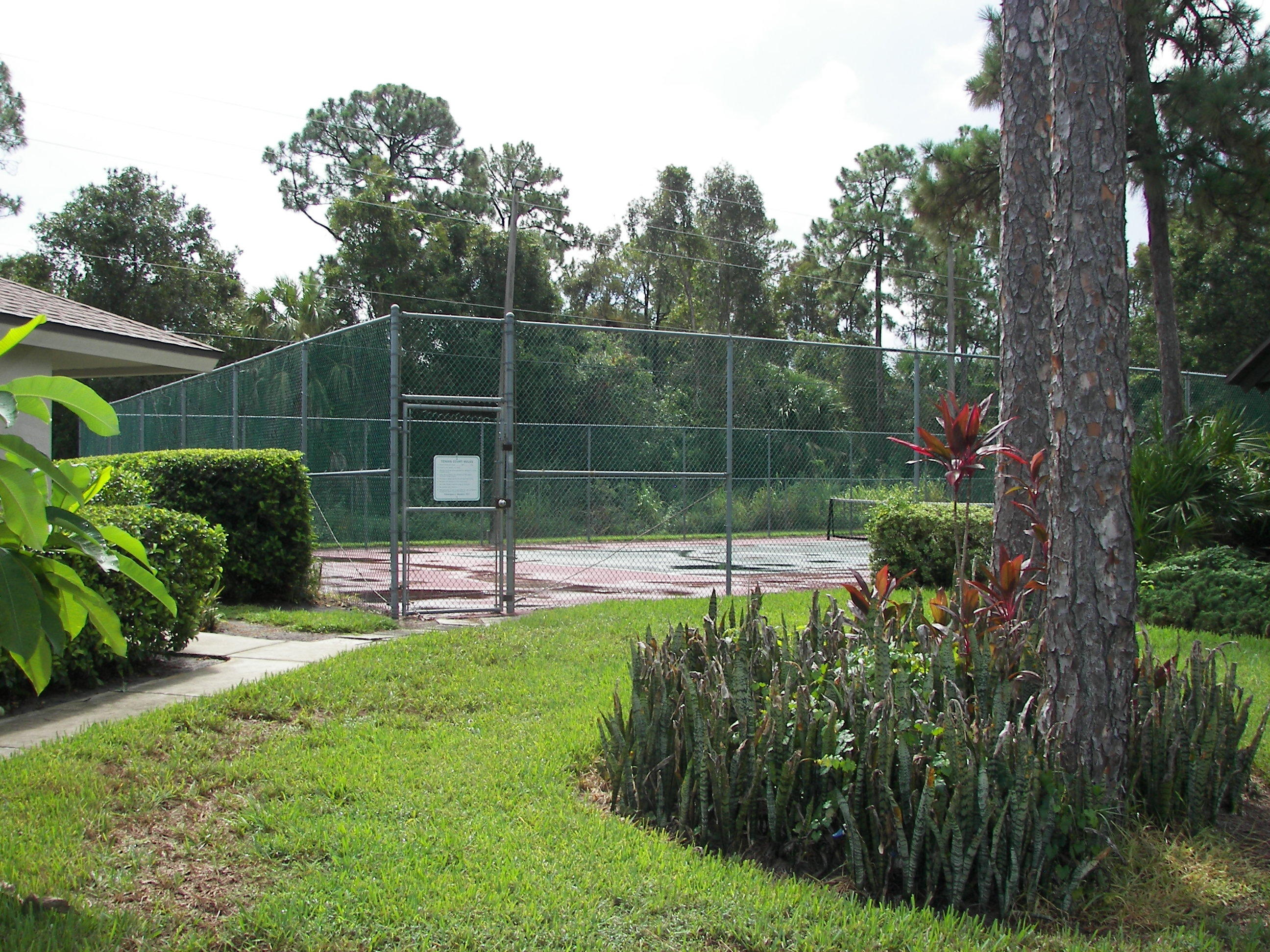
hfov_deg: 51.4
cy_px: 476
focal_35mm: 36
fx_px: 1321
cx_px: 635
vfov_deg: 39.7
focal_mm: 6
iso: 50
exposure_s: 1/400
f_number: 2.8
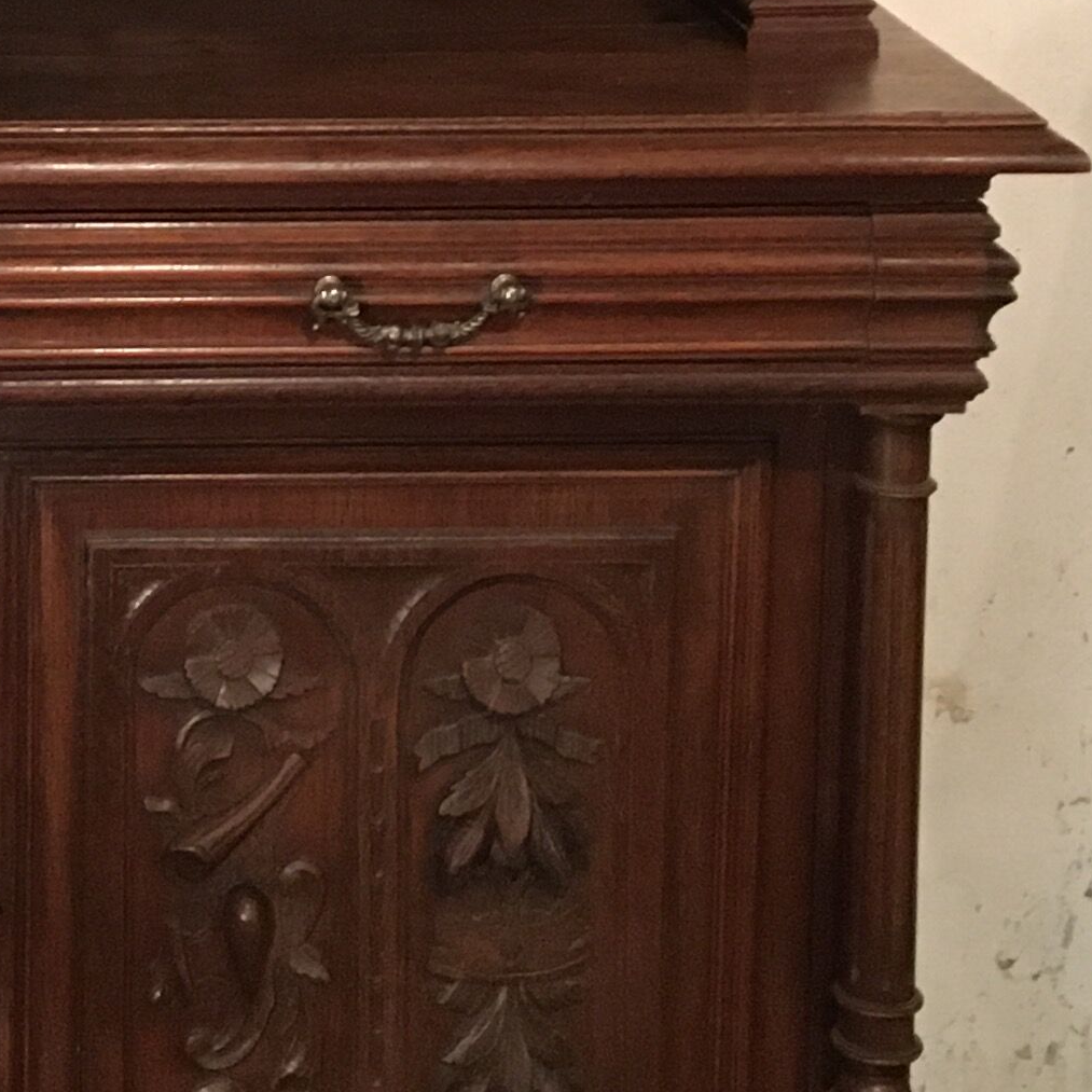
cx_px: -40
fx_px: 3640
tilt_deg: -8.1
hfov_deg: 16.6
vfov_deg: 16.3
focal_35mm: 102
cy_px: -236
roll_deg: -2.4
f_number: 2.2
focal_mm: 4.15
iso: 250
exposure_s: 1/17
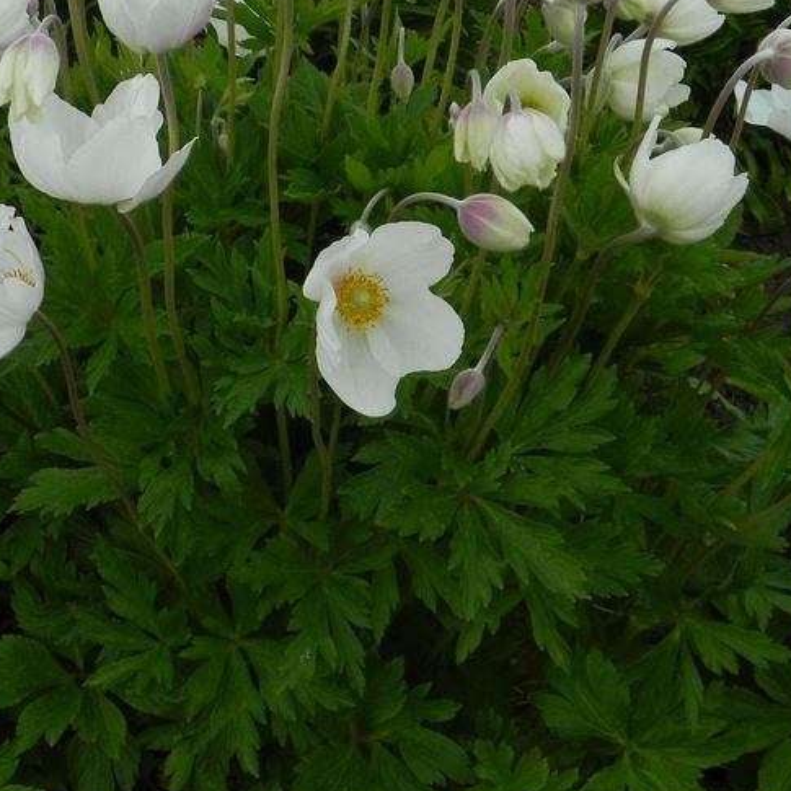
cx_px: 333
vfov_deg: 25.5
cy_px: 235
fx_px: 1732
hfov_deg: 25.7
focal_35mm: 67
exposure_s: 1/160
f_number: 5.6
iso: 200
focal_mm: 8.2
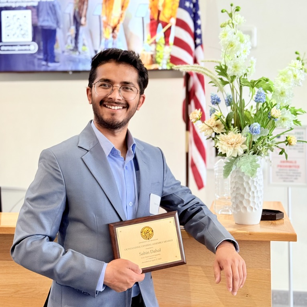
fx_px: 572
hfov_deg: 30.0
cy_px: 114
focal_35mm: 57
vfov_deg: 29.9
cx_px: 154
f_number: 1.78
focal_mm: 6.76
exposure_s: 1/60
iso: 125
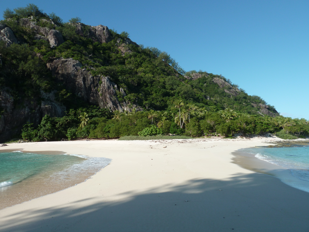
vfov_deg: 54.9
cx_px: 154
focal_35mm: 25
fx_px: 223
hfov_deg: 69.4
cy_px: 116
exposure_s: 1/400
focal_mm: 4.1
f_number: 4.5
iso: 80
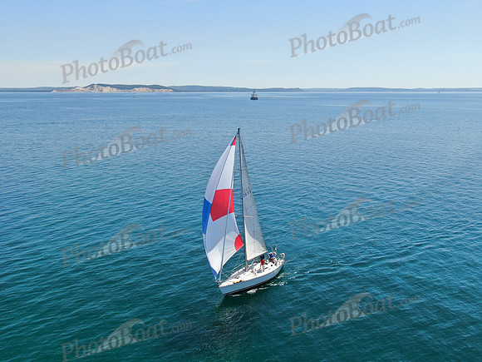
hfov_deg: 54.0
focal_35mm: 34
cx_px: 241
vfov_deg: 41.8
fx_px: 473
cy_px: 181
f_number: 3.2
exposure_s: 1/1000
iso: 100
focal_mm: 5.82
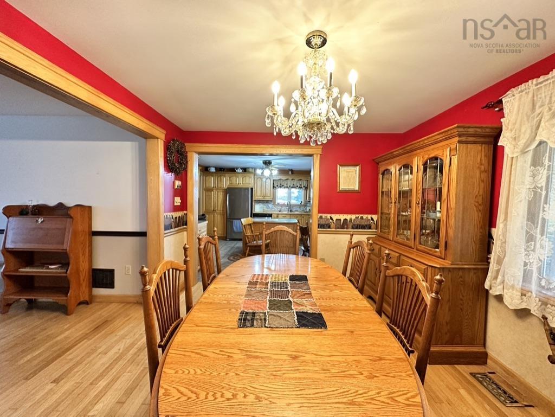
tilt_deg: -3.1
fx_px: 225
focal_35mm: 14
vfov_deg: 85.7
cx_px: 278
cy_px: 208
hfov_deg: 102.0
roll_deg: -1.1
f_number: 2.2
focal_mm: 2.22
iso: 400
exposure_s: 1/60
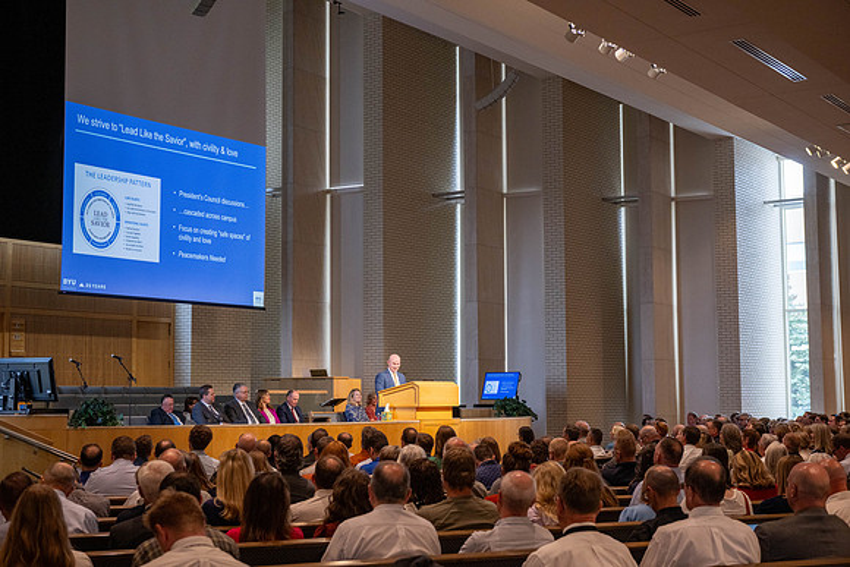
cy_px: 284
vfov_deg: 24.6
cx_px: 425
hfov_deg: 36.2
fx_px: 1299
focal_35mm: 55
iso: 1250
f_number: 4
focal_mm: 55
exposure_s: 1/200
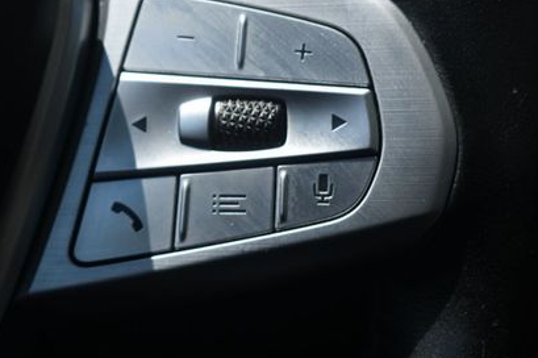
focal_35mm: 108
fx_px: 1613
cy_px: 118
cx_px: 225
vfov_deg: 12.6
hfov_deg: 18.9
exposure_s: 1/250
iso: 100
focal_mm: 46
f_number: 8
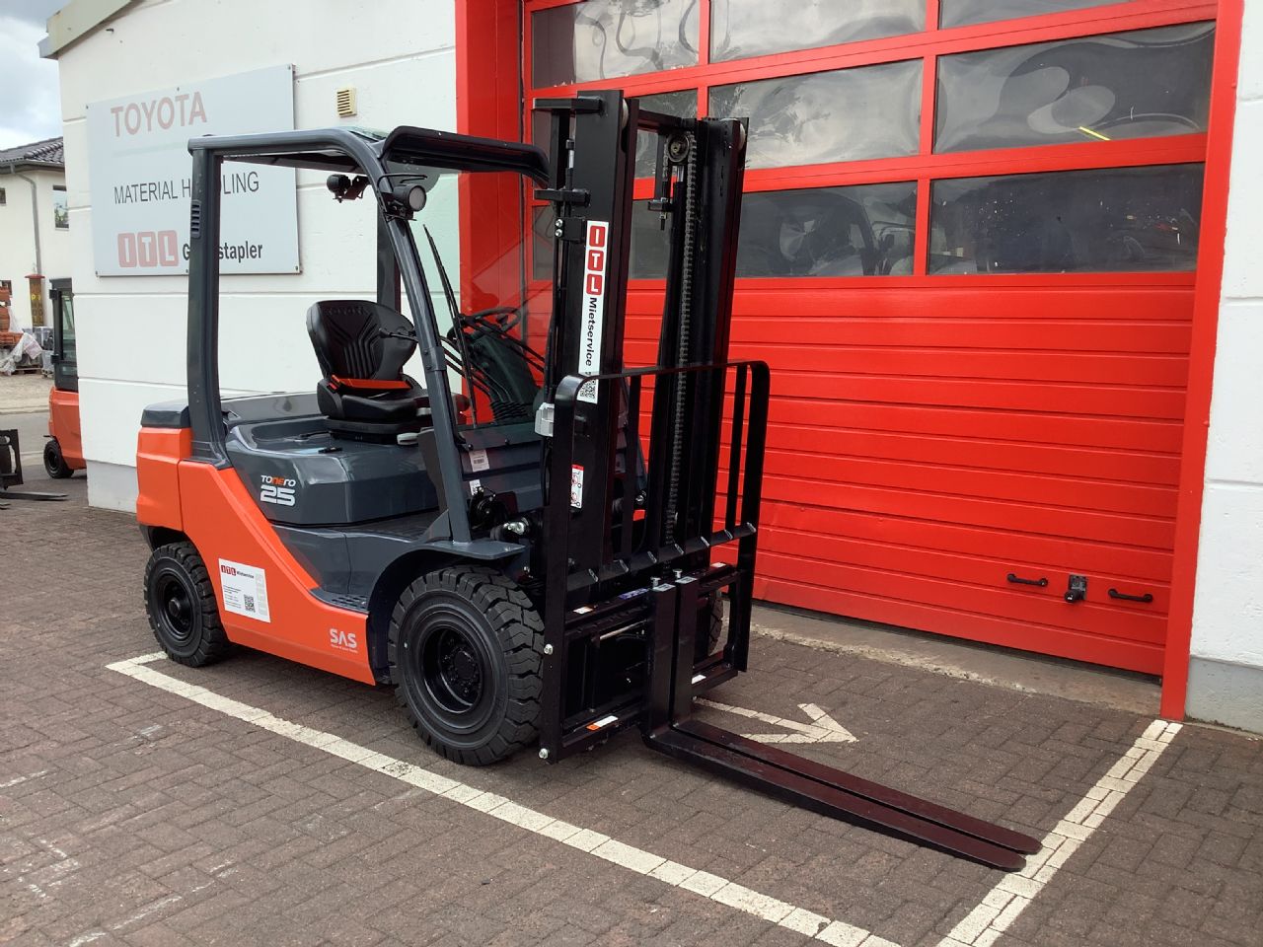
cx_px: 632
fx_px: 1131
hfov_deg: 58.4
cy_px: 474
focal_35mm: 31
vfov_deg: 45.4
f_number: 2.4
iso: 25
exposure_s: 1/215
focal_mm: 3.3
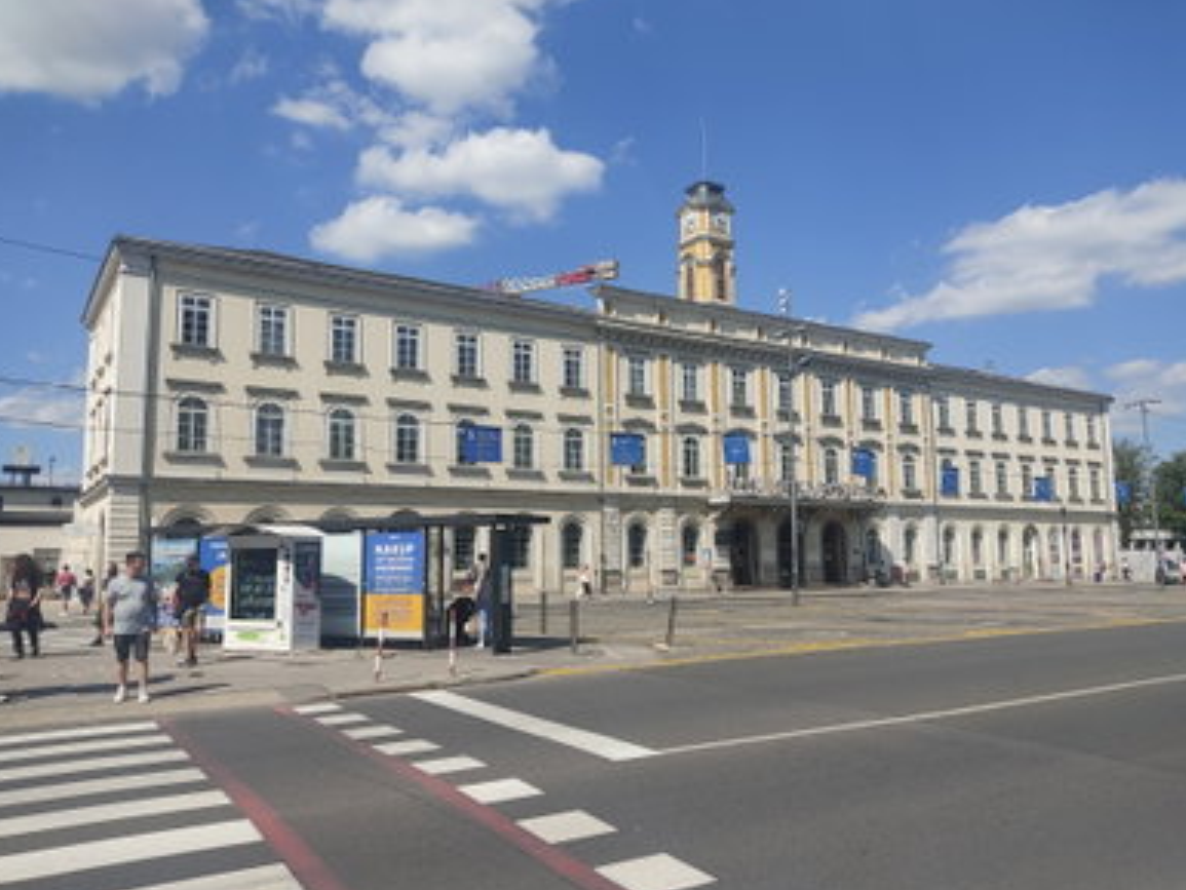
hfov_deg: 65.3
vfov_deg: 51.4
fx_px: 925
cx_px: 595
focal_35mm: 27
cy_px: 456
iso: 100
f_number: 1.79
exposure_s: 1/1328
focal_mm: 4.74
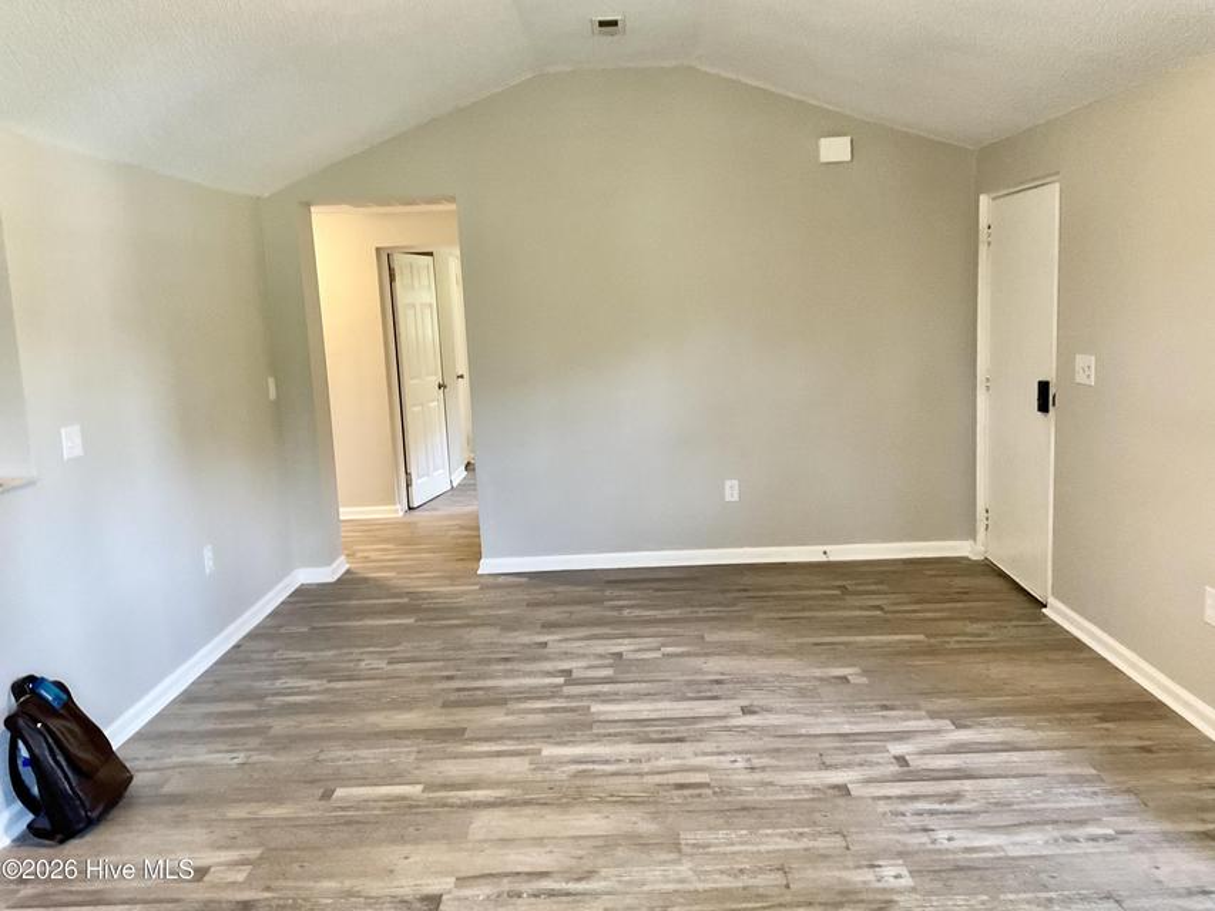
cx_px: 608
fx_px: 1018
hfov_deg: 61.7
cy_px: 456
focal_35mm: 29
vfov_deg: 48.2
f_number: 1.8
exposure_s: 1/60
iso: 160
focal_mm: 3
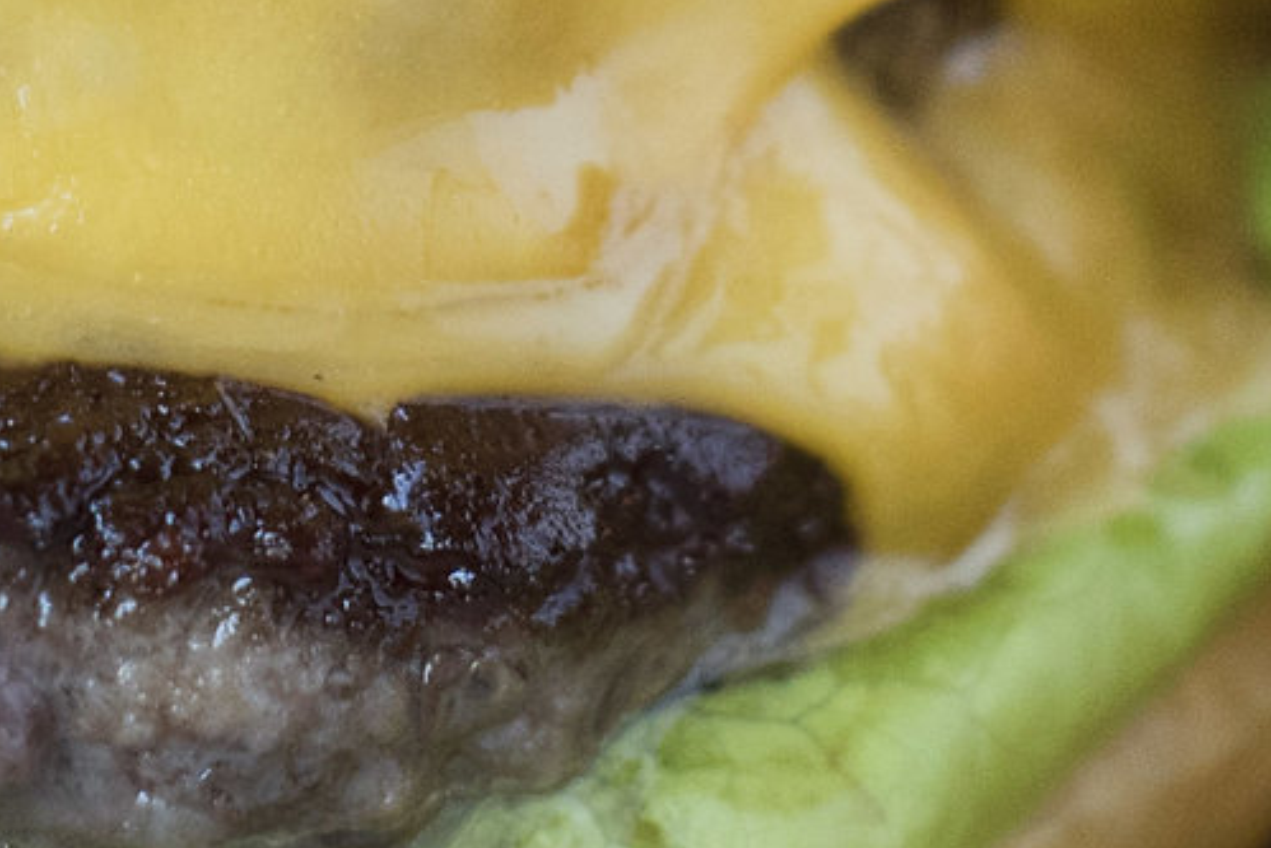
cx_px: 543
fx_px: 12748
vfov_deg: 3.8
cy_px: -714
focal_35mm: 361
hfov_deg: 5.7
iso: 640
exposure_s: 1/500
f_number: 3.2
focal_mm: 50
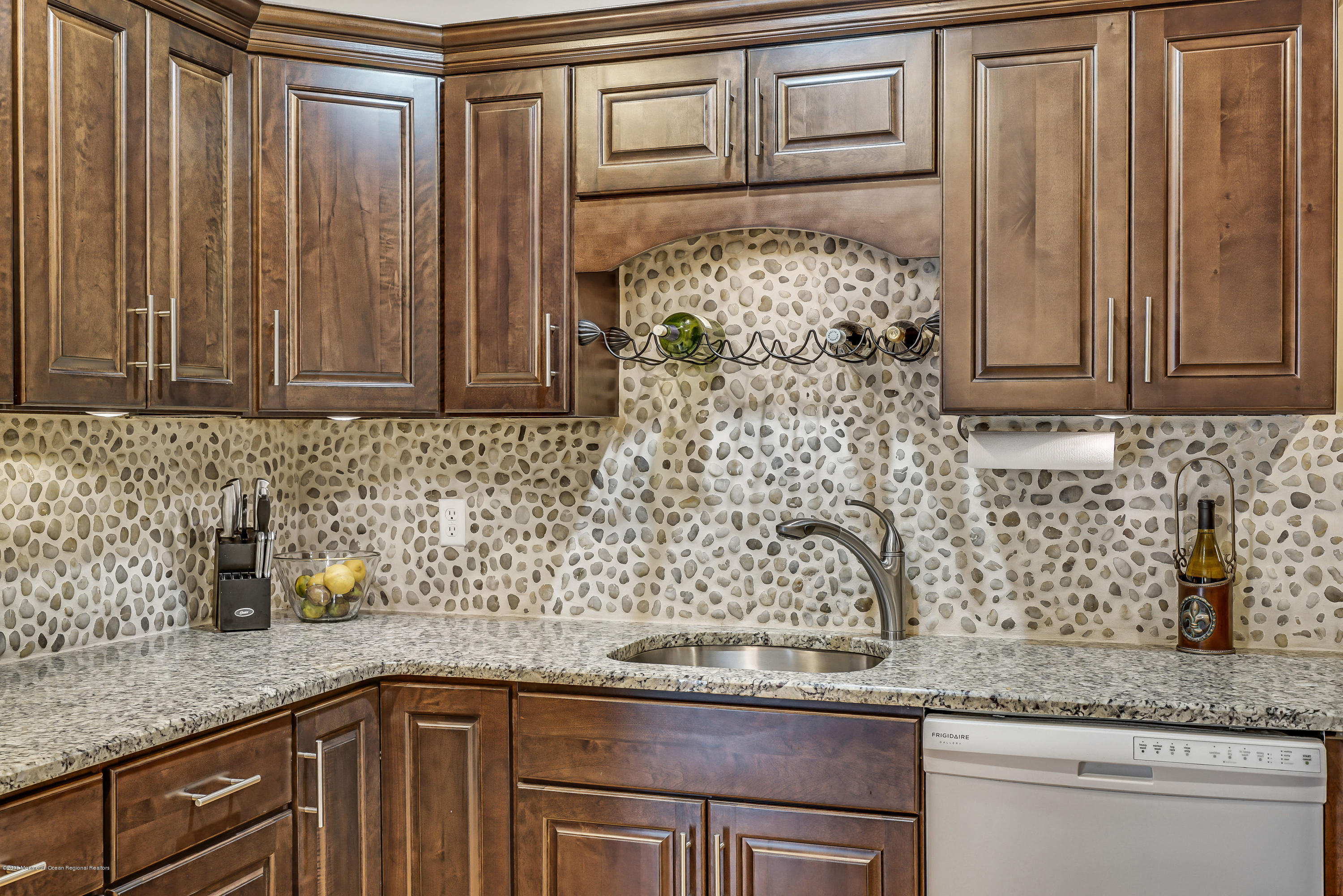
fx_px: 1306
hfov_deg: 54.4
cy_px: 448
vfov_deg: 37.9
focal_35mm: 35
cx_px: 672
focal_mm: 35
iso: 200
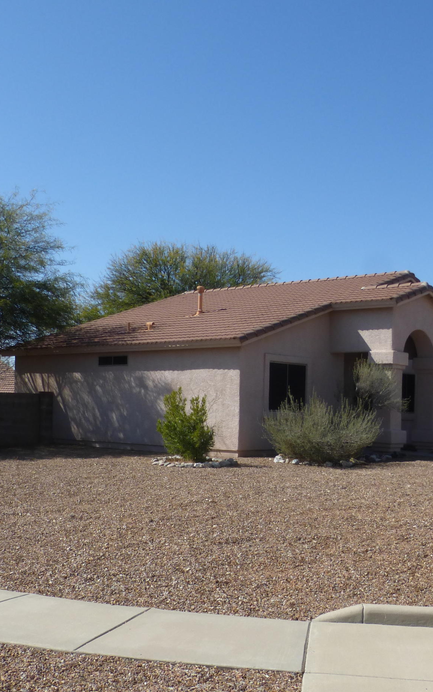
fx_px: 812
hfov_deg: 29.8
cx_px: 266
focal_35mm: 43
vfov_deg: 46.0
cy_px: 409
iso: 100
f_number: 4
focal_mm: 4.3
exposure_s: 1/800
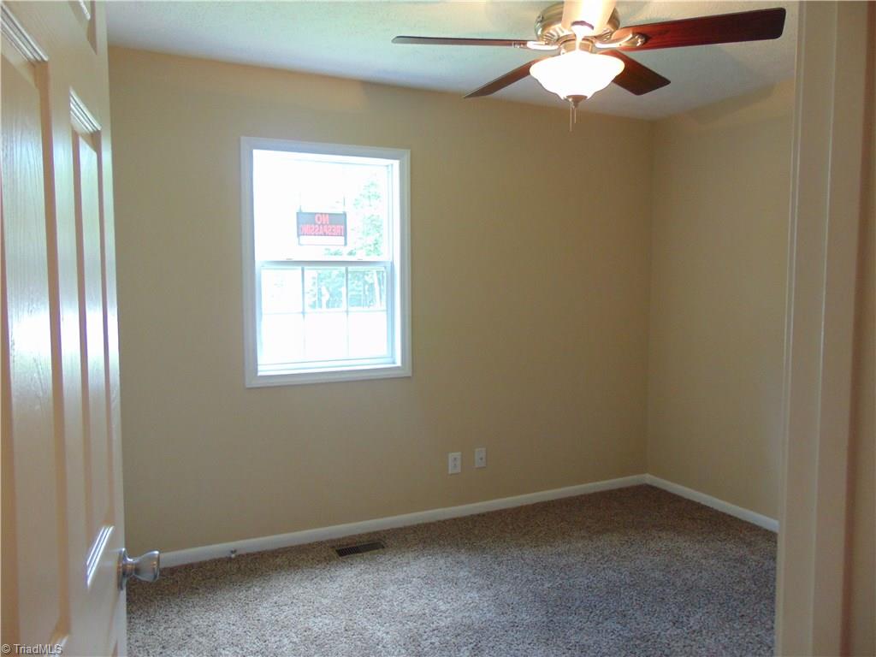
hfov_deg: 69.4
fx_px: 633
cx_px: 438
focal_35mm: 25
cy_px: 328
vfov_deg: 54.9
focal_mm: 4.5
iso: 200
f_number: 3
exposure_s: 1/30
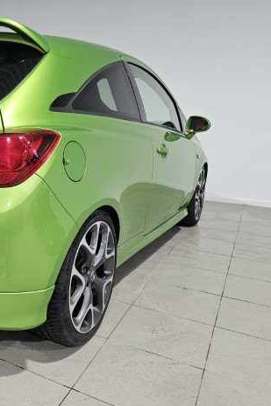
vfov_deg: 57.2
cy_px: 198
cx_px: 4
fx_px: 373
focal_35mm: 33
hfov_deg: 36.2
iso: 100
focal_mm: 6.3
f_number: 1.7
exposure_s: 1/100
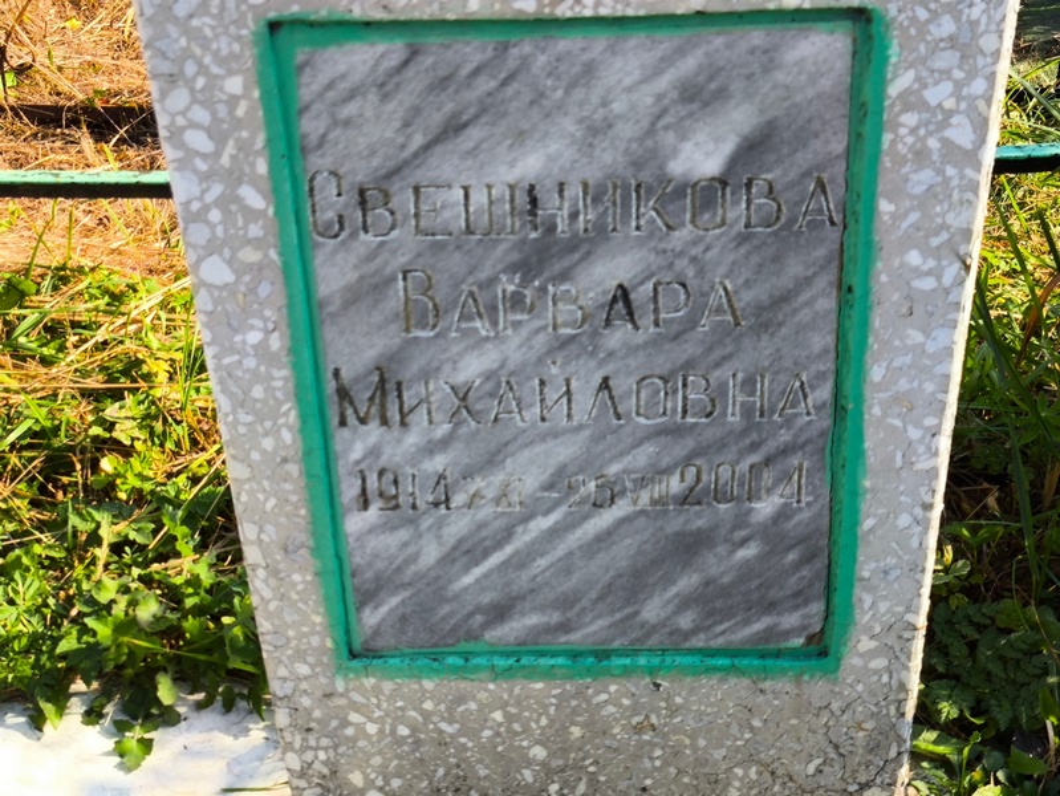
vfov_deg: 29.1
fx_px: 1532
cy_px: 398
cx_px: 530
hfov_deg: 38.2
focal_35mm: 50
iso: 50
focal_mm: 4.71
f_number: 1.7
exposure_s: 1/427
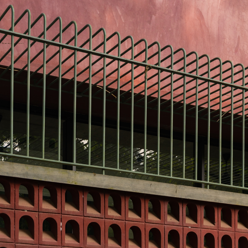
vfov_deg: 25.3
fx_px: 551
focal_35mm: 68
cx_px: 124
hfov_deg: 25.4
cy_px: 158
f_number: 8
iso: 320
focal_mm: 53
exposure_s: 1/125
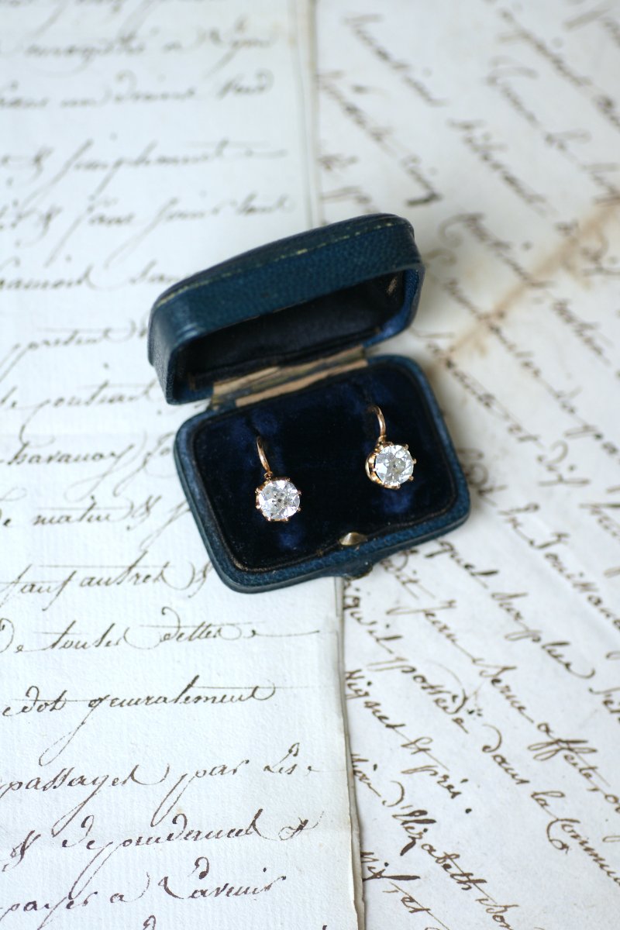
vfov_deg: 19.5
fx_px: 2712
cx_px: 310
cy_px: 465
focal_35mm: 105
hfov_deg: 13.0
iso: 200
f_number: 2.8
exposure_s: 1/125
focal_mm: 70
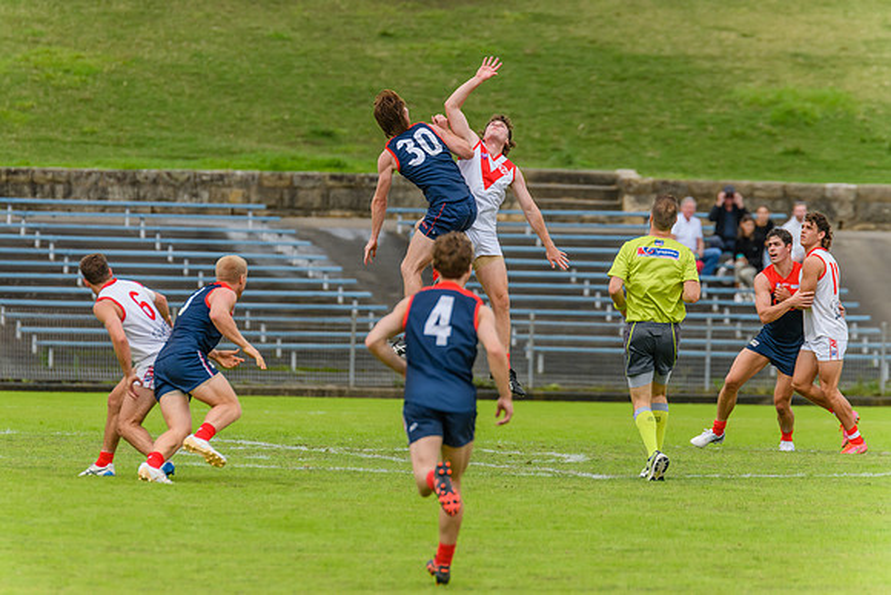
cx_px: 427
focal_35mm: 438
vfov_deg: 3.1
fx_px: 10835
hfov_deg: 4.7
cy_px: 285
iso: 800
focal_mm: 420
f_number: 6.3
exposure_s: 1/2000
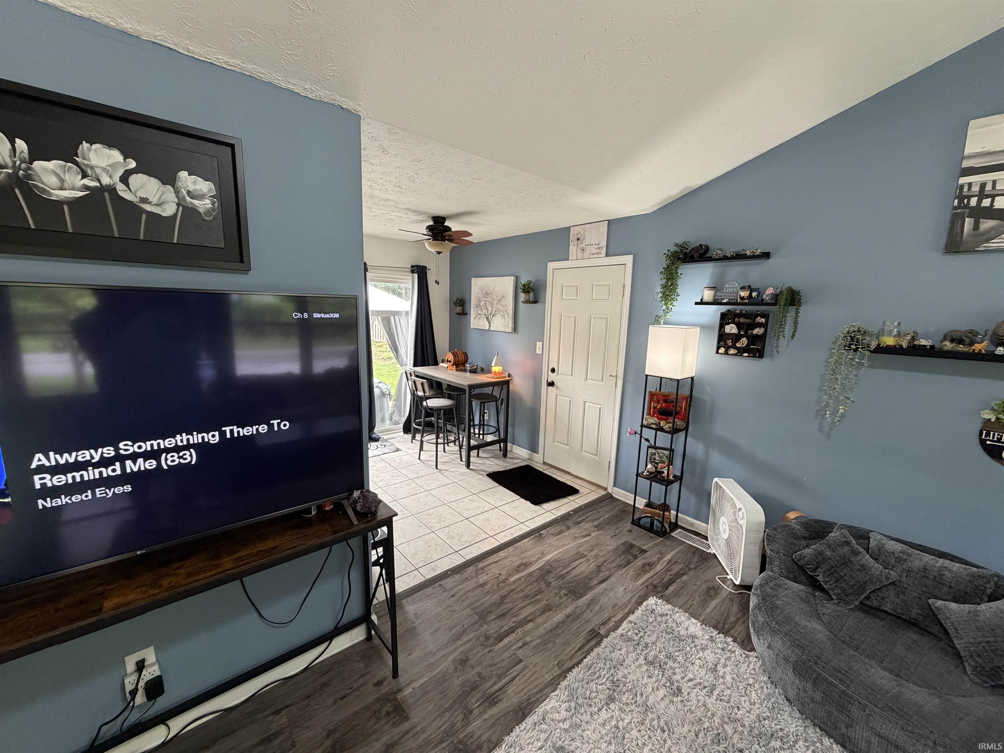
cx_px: 502
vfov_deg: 85.7
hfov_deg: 102.1
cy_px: 376
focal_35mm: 14
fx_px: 406
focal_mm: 2.22
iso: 250
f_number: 2.2
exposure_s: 1/60
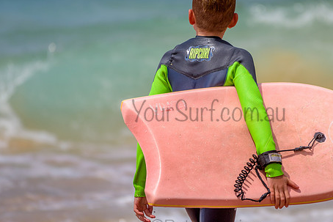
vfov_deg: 2.0
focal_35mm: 701
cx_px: 223
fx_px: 6486
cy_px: 99
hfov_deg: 2.9
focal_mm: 500
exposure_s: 1/2000
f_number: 5.6
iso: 110
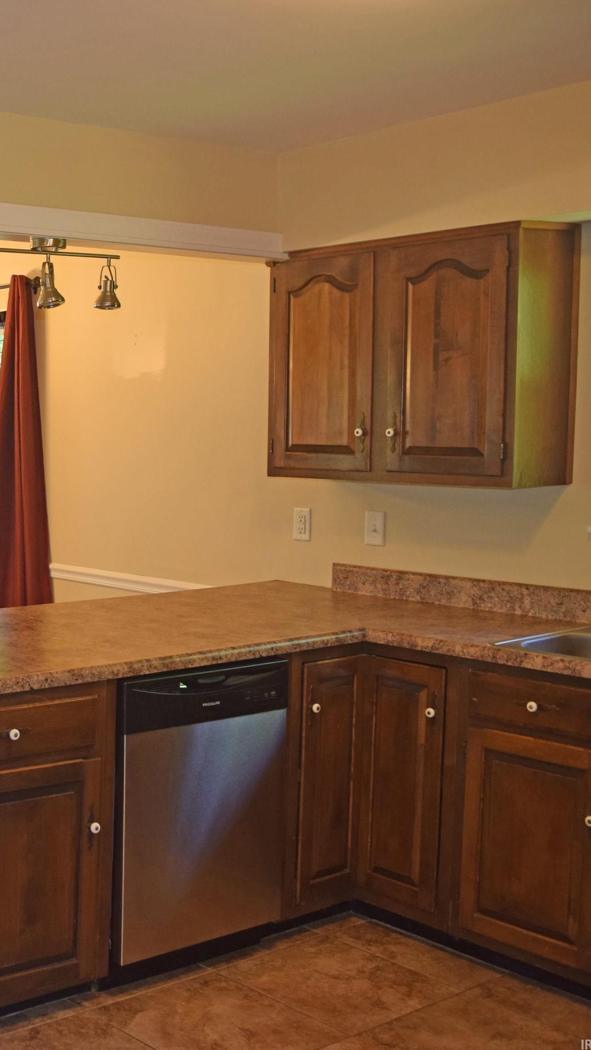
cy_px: 523
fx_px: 1198
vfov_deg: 47.4
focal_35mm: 43
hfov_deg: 24.3
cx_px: -177
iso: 800
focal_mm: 18
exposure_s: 1/80
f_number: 4.5
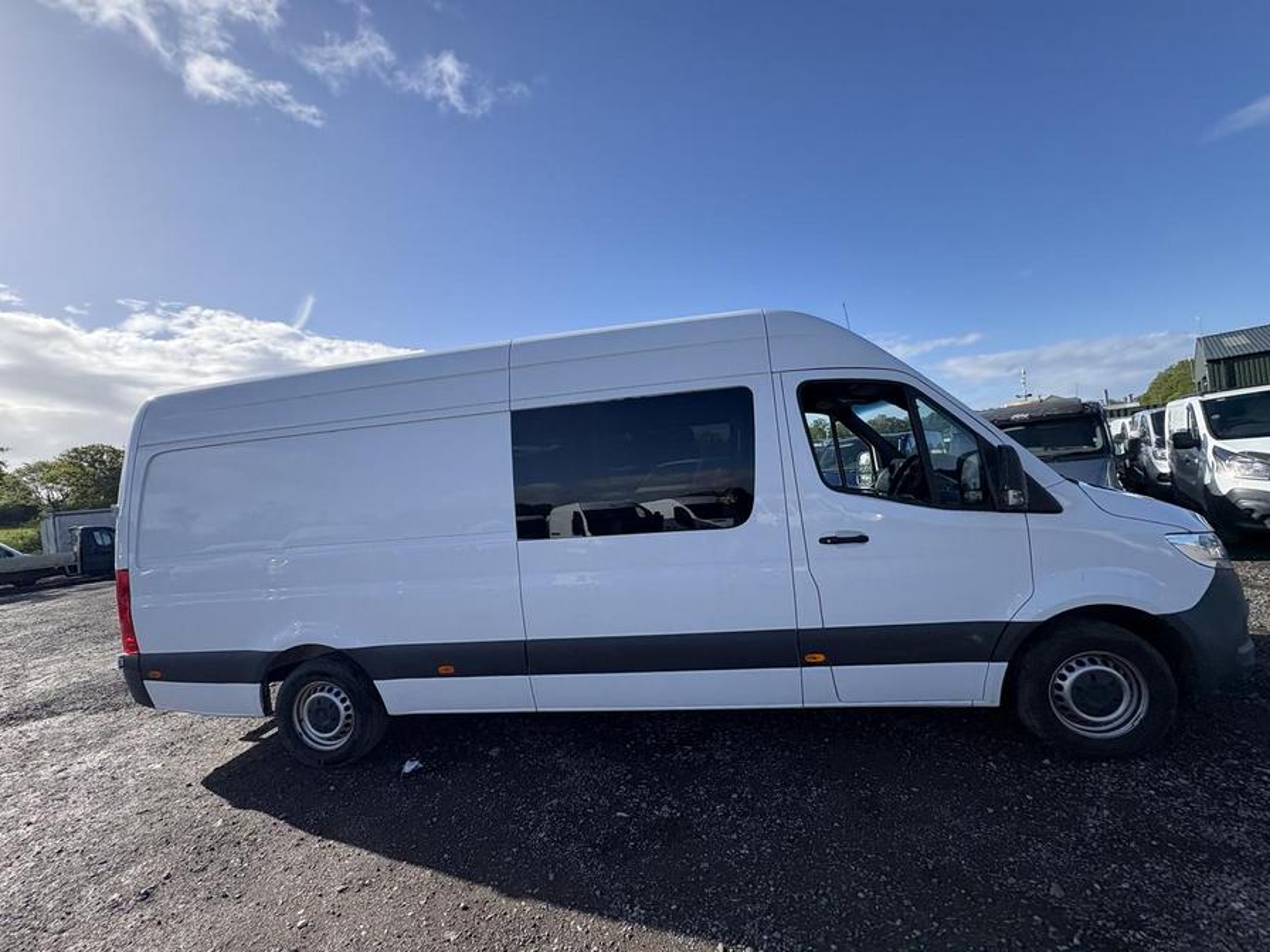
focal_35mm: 14
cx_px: 635
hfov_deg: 102.1
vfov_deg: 85.7
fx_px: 514
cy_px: 476
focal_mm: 2.22
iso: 50
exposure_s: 1/1346
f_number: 2.2
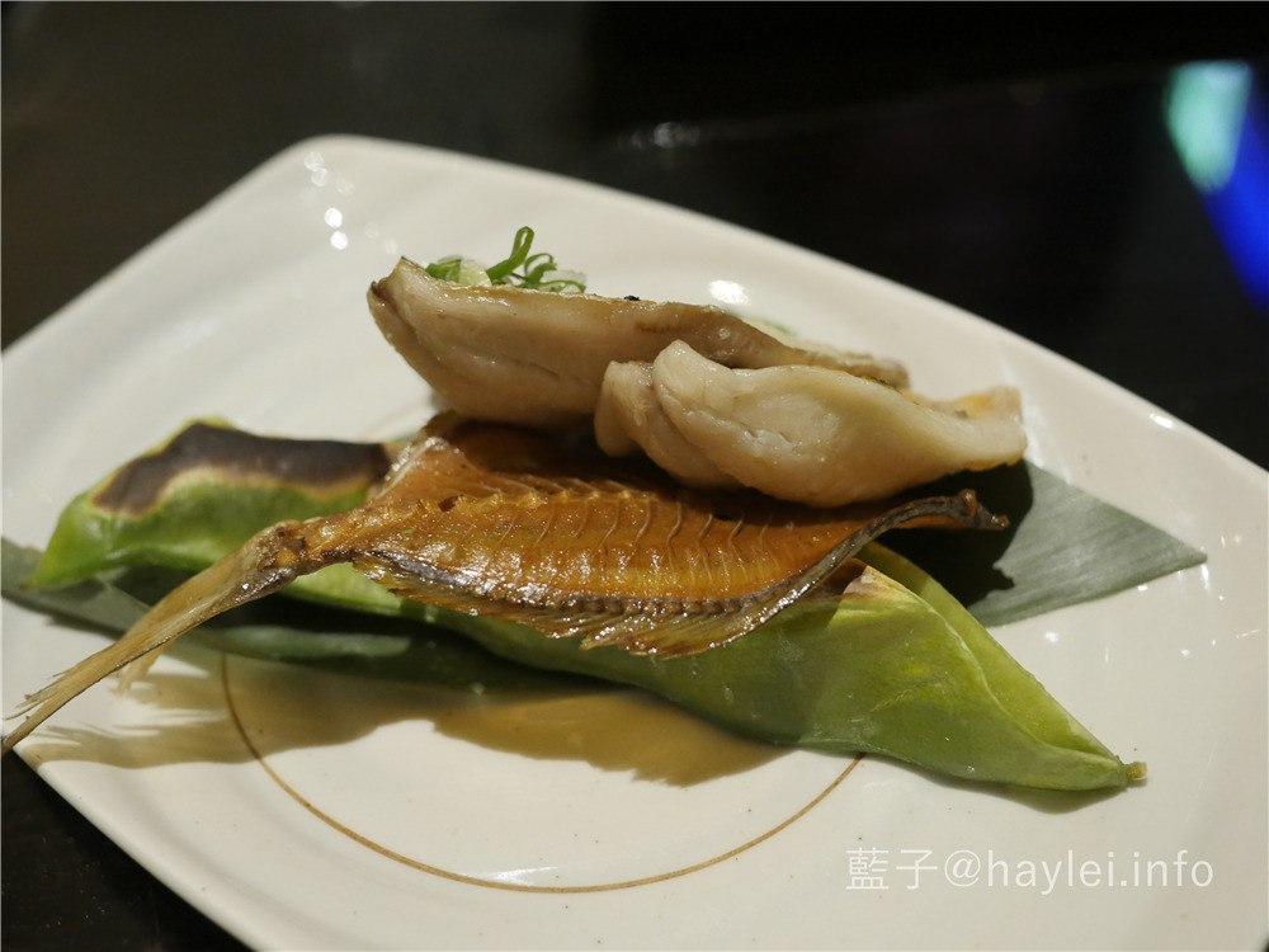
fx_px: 1466
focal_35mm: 40
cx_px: 634
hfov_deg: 46.8
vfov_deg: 36.0
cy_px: 476
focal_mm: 20
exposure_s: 1/60
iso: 1600
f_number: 2.5
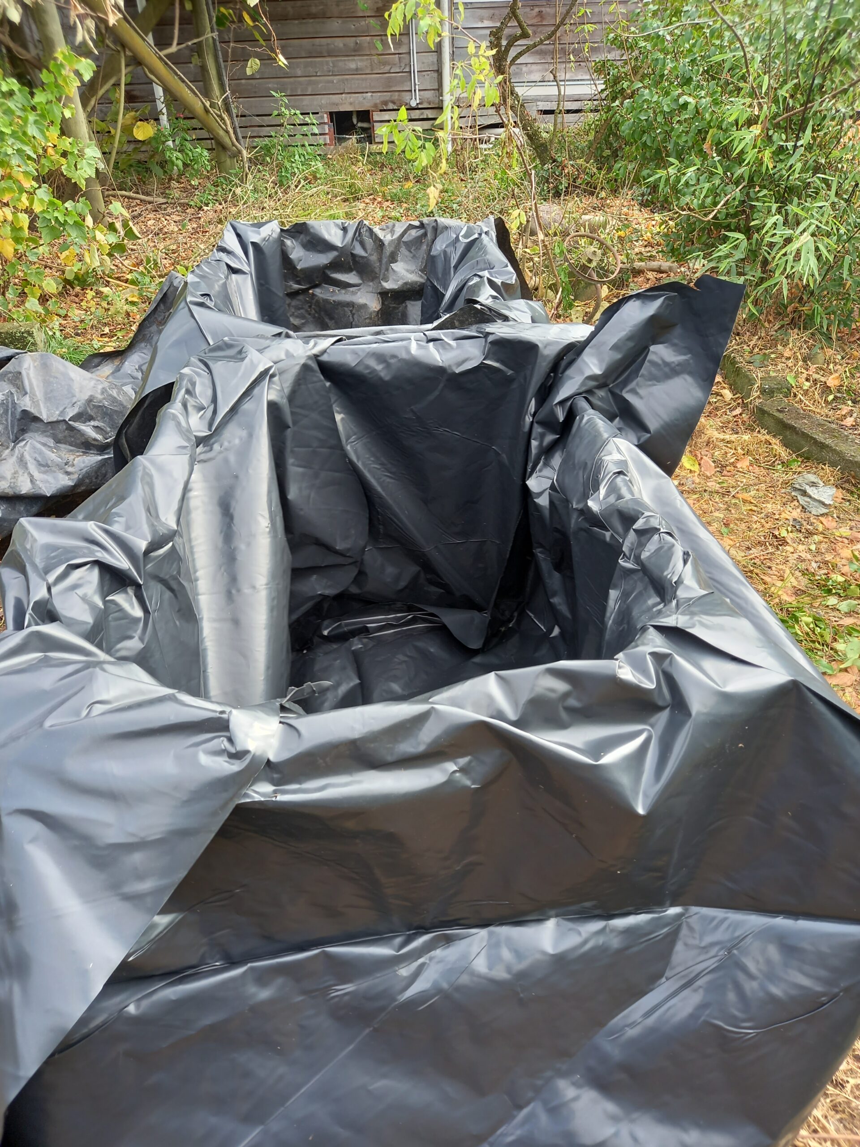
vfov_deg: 69.4
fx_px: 828
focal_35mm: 25
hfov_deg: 54.9
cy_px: 574
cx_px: 430
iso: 40
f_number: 2
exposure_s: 1/100
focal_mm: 4.6
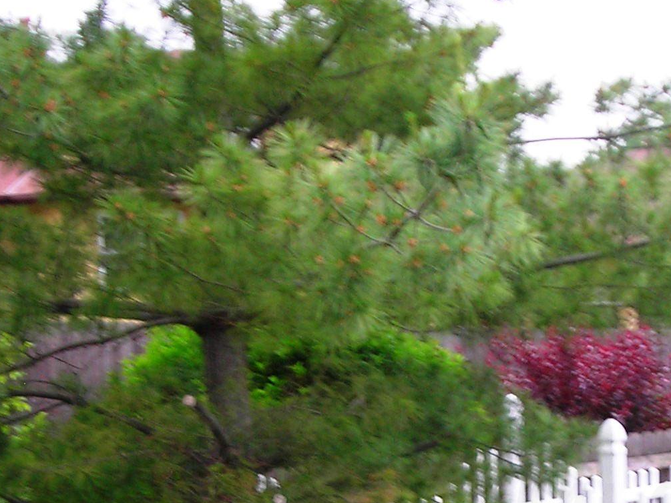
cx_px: 517
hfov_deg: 19.9
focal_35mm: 98
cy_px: 517
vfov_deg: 14.8
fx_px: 1900
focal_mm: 6.3
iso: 62
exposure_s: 1/30
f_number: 3.2
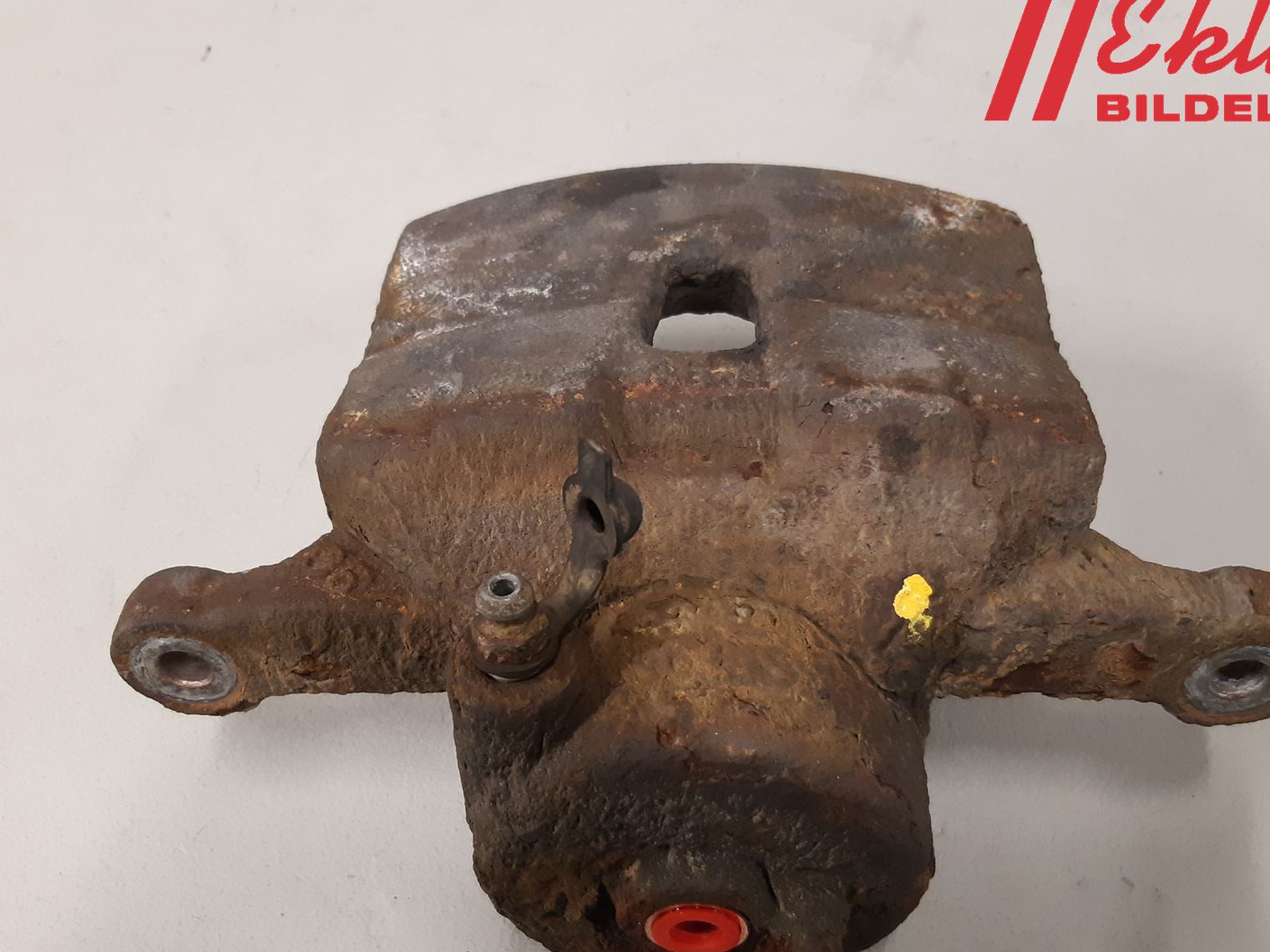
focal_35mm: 35
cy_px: 621
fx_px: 1284
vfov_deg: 40.3
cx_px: 642
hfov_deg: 52.6
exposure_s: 1/50
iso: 200
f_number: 1.7
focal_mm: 3.93
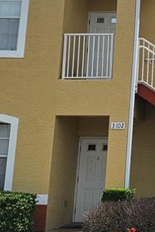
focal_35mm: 86
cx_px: 280
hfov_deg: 14.1
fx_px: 555
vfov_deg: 23.5
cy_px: 64
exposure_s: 1/1272
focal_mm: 6.3
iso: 10
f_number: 1.7
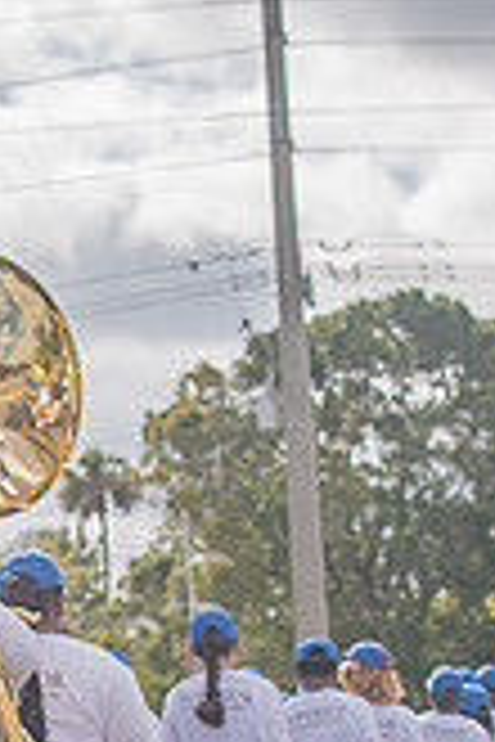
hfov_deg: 9.6
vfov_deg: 14.1
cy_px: 818
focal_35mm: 142
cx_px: -22
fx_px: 2929
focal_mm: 35
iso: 100
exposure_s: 1/1600
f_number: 4
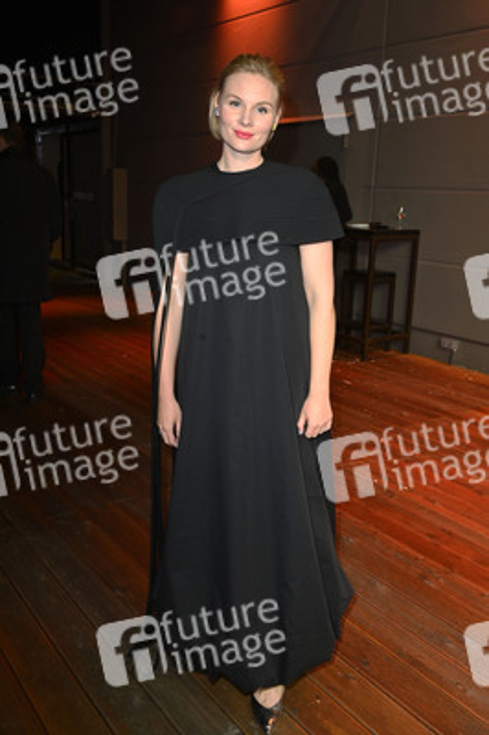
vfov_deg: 58.8
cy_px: 368
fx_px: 653
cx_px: 244
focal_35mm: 32
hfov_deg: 41.0
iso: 1000
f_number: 5.6
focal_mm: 32
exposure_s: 1/40
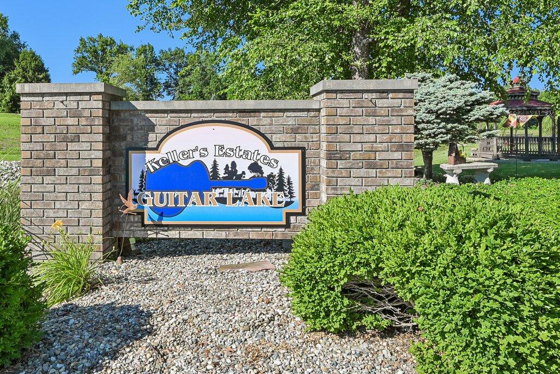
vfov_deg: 41.1
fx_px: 482
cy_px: 93
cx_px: 218
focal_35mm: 31
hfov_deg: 59.7
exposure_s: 1/200
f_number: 8
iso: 100
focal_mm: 15.5
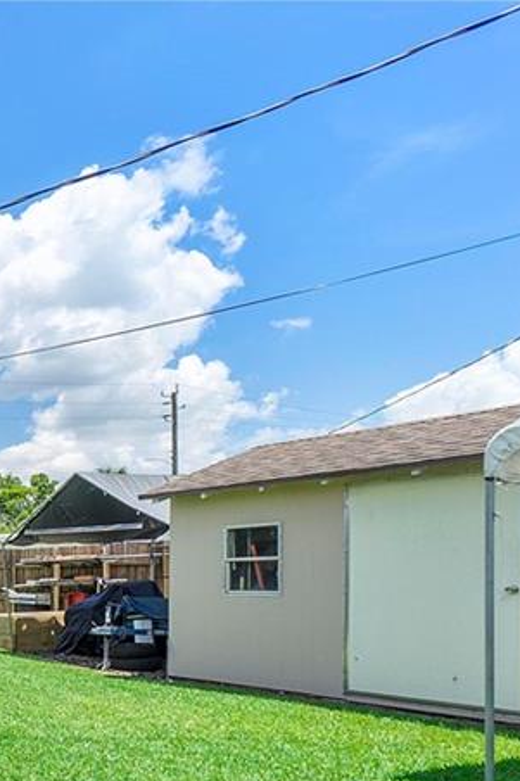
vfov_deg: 53.3
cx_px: -266
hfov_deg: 27.0
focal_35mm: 34
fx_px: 737
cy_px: 587
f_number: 10
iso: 160
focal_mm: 10
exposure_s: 1/320
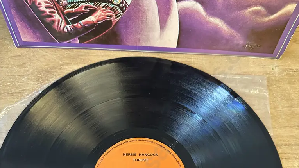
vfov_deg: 31.2
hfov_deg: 56.6
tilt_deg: -74.4
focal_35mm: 35
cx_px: 149
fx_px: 277
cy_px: 168
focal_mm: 6.86
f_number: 1.78
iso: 640
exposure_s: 1/50
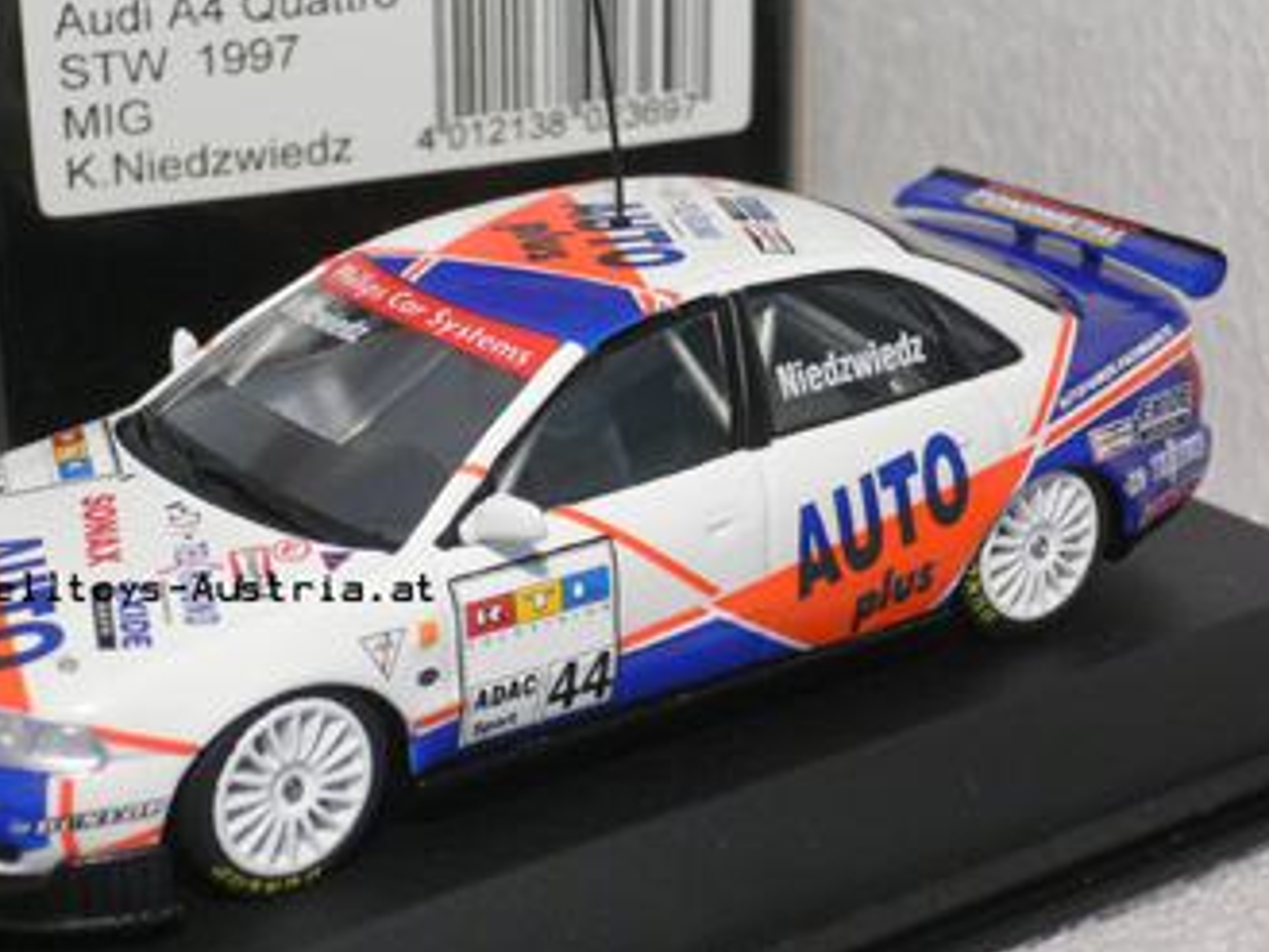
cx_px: 517
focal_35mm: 90
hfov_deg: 21.7
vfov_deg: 16.4
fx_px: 3301
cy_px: 439
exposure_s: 1/15
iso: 200
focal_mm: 12.3
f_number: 4.2
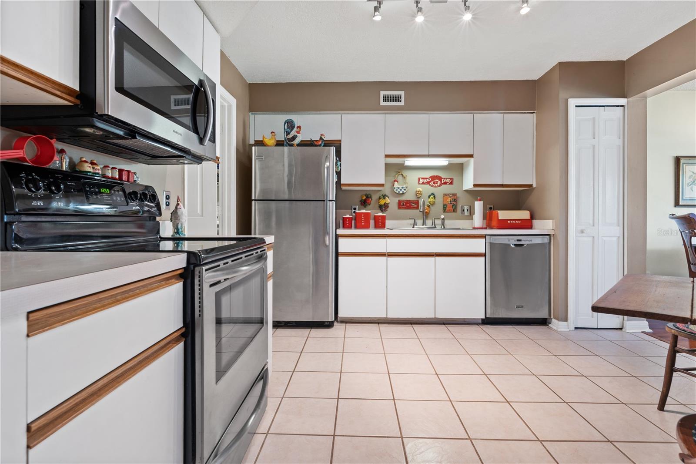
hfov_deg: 93.3
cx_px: 348
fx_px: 329
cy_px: 232
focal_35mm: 17
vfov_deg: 70.4
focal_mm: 17
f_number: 8
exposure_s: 2
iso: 160
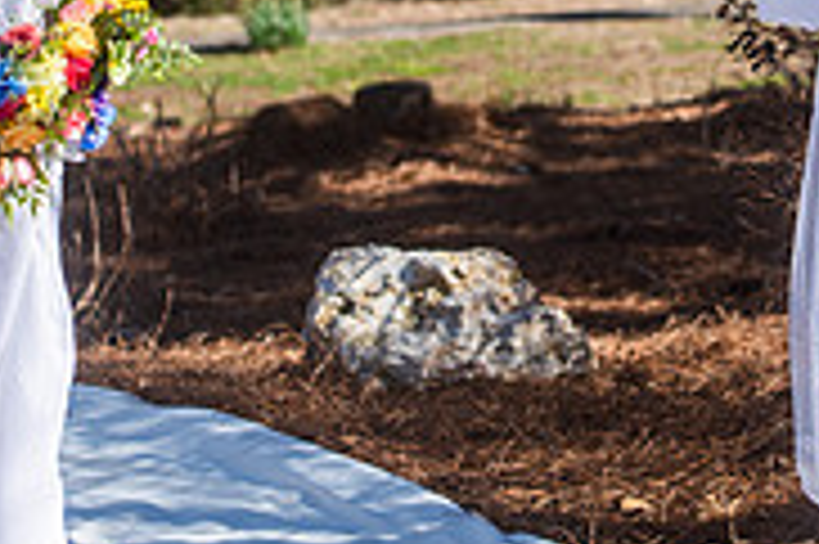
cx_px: 648
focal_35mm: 223
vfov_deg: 6.1
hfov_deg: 9.2
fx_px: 5069
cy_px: -101
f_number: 3.5
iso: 64
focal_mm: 70
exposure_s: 1/800
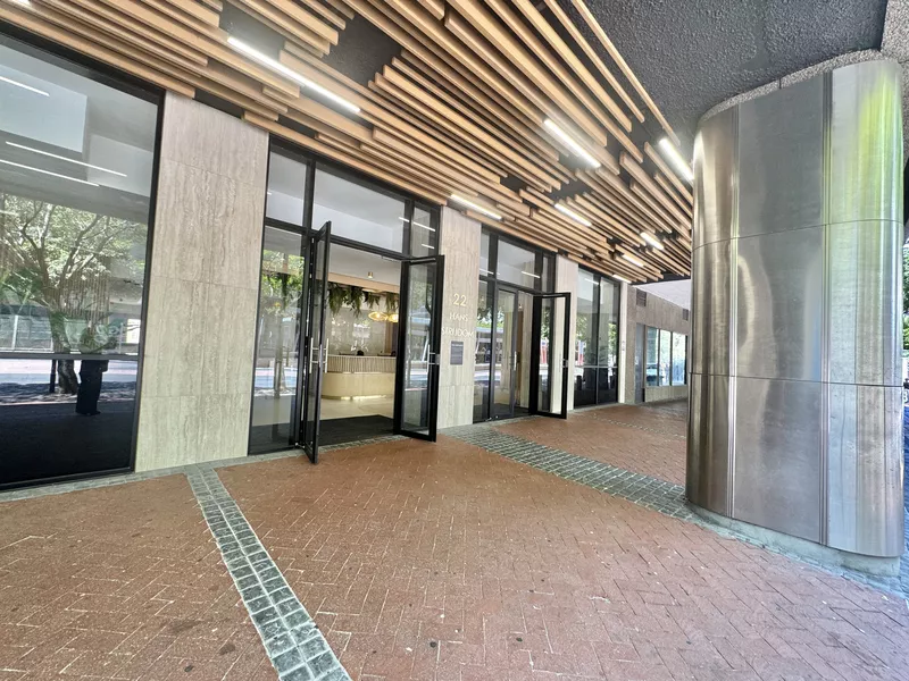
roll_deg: -2.8
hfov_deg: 102.1
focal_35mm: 14
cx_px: 454
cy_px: 340
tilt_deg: +1.3
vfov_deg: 85.7
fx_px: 368
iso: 125
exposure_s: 1/100
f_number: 2.2
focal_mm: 2.22
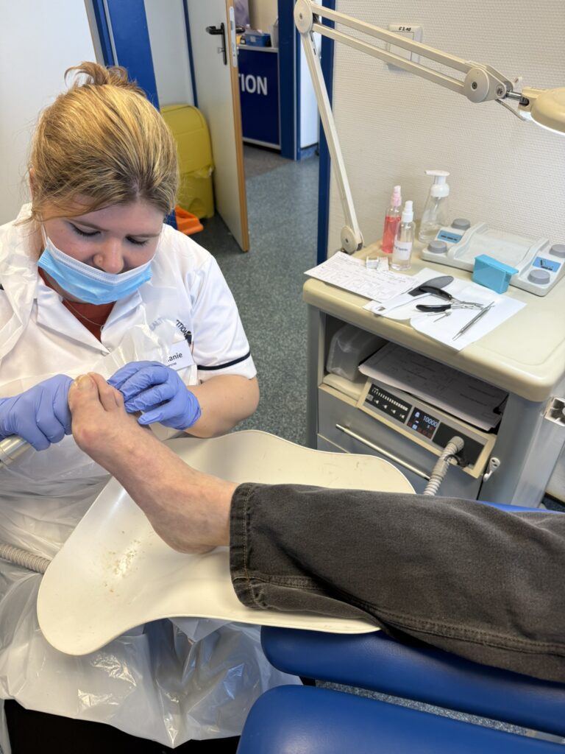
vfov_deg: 71.6
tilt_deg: -37.0
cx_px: 282
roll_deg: +1.6
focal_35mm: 24
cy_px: 377
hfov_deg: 56.8
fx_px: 522
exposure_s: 1/100
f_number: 1.78
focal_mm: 6.76
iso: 80
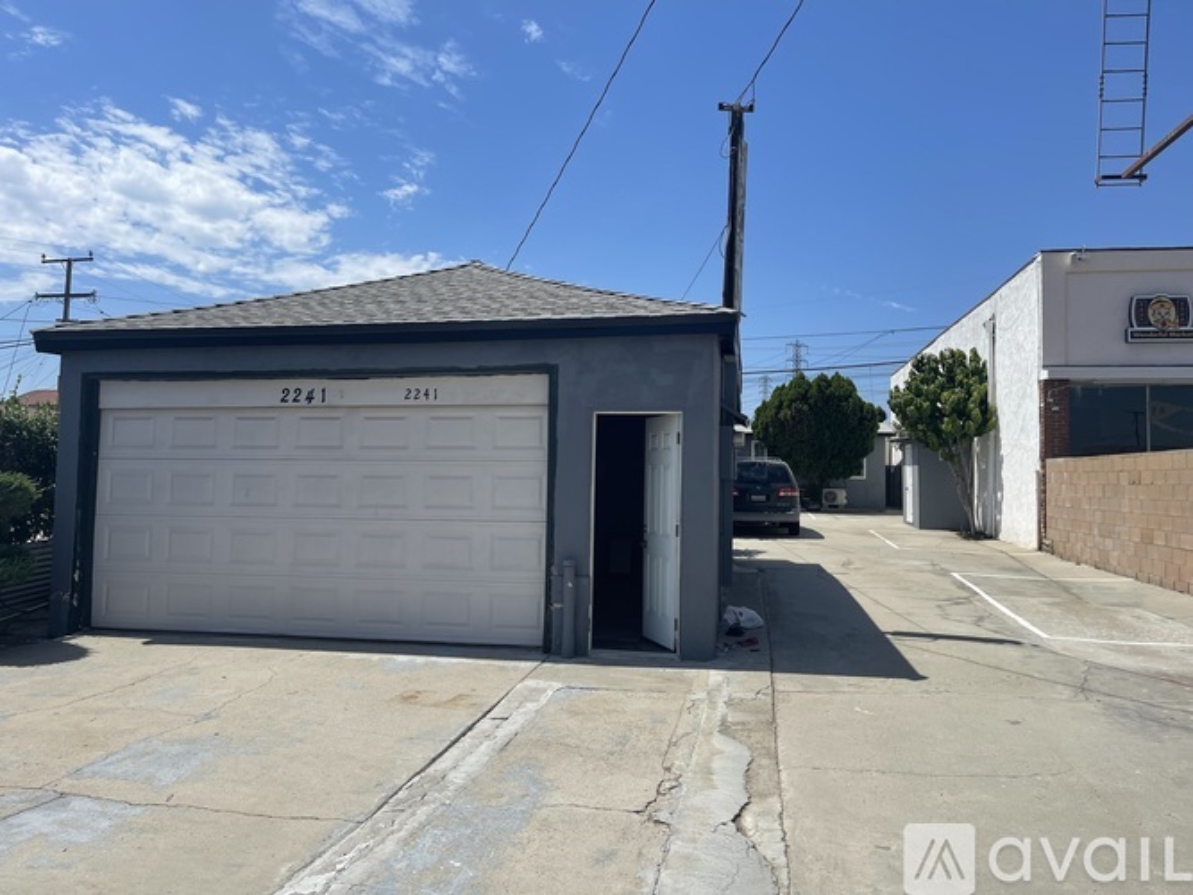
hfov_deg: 67.3
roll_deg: -0.6
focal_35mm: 26
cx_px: 596
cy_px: 448
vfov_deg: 53.0
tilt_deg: +0.5
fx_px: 896
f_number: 1.6
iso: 32
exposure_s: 1/5618
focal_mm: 5.1
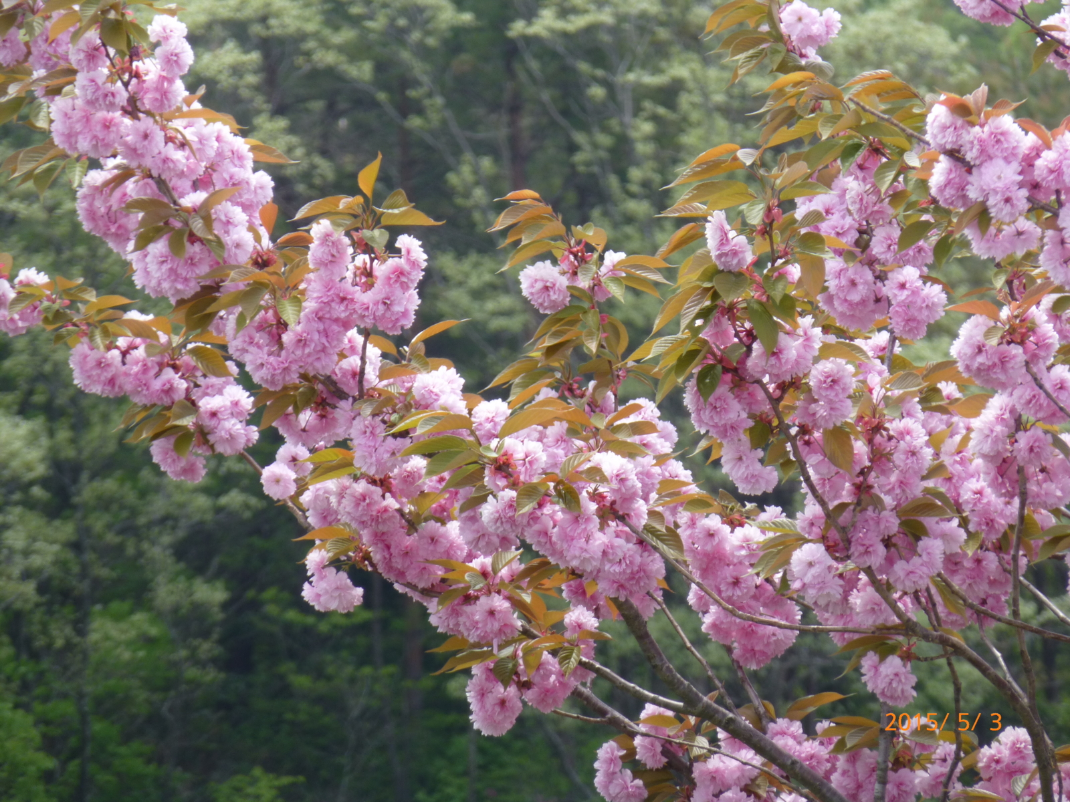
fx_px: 14837
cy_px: 401
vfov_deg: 3.1
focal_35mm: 480
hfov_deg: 4.1
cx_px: 535
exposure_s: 1/125
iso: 100
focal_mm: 86
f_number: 6.4
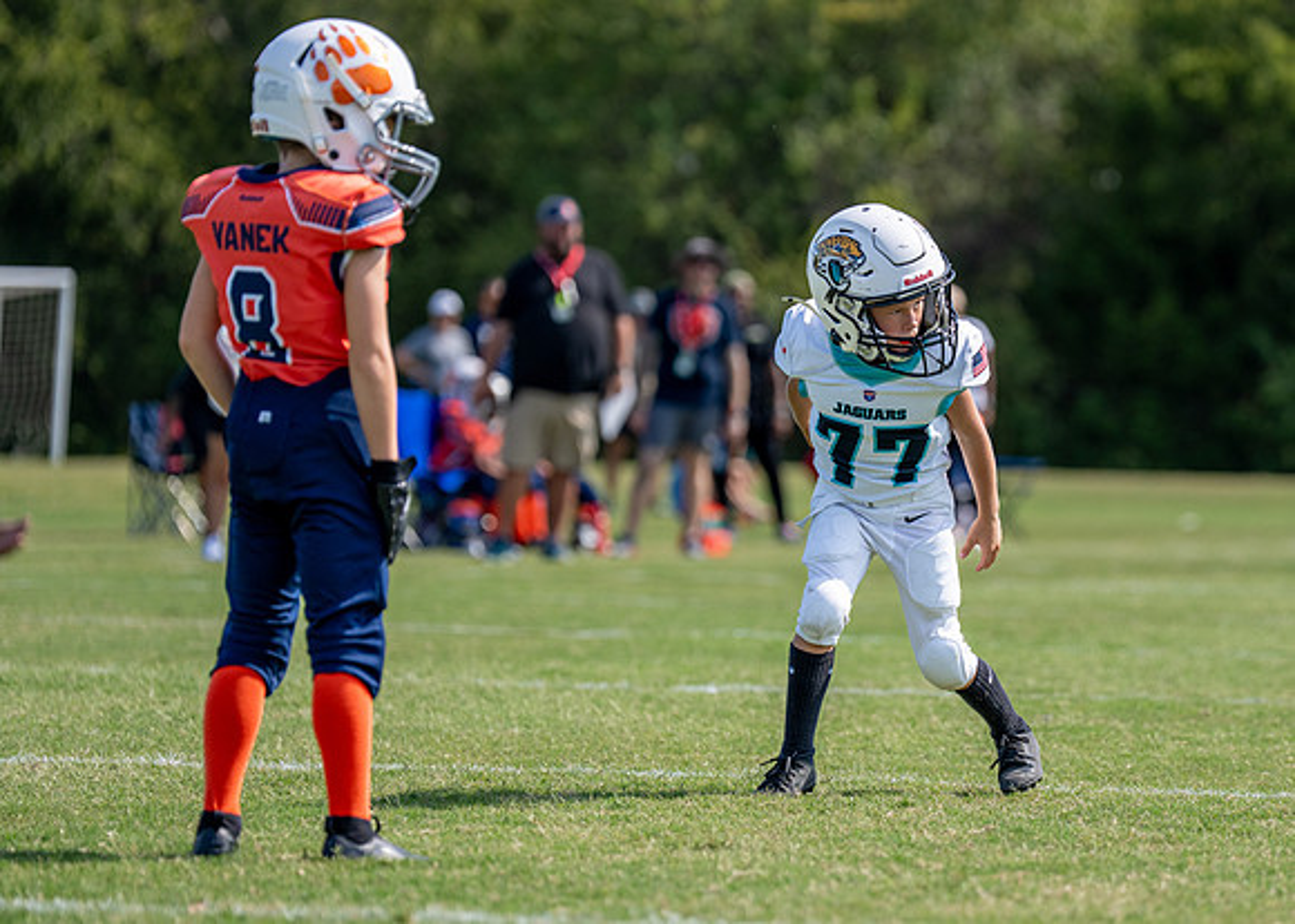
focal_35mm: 214
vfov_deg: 6.7
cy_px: 457
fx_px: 7882
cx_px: 893
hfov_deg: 9.4
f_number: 2.8
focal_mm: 149
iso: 160
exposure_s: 1/3200
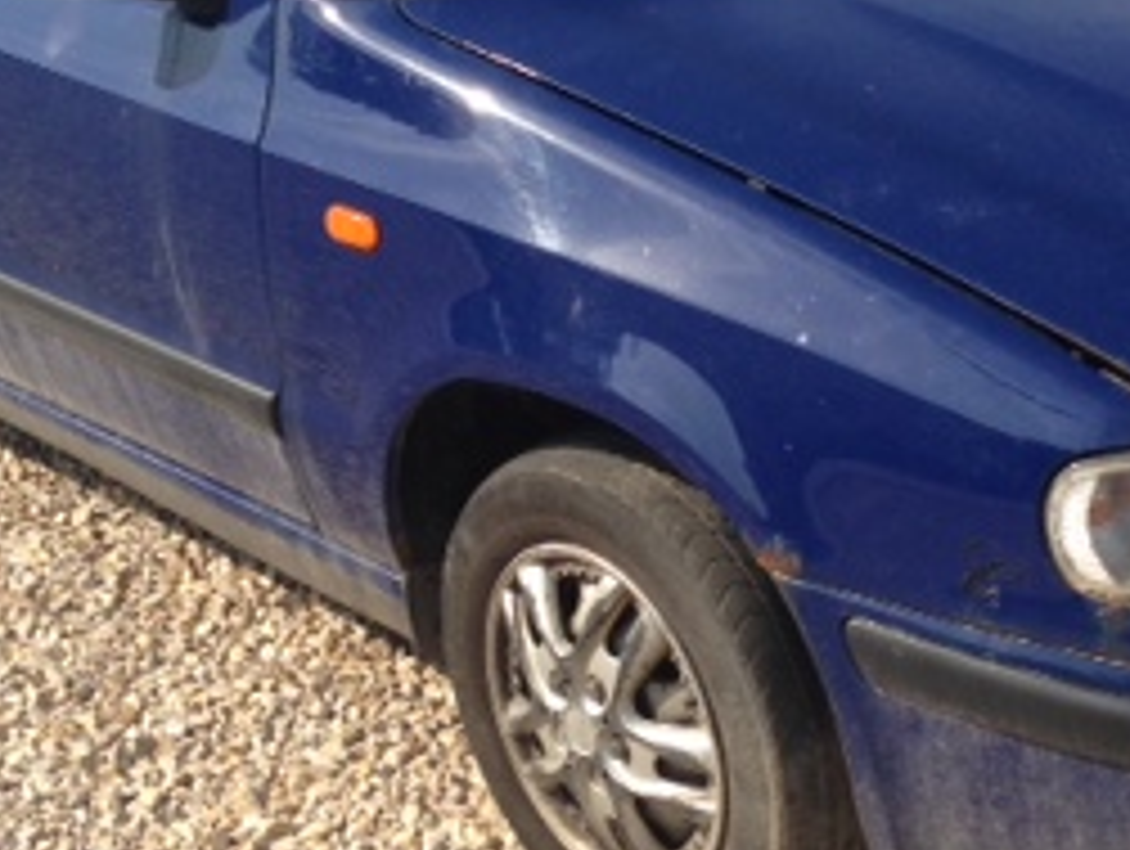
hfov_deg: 23.2
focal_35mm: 84
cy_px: 229
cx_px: 711
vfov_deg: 17.5
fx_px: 2746
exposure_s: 1/1004
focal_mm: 4.13
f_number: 2.4
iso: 50
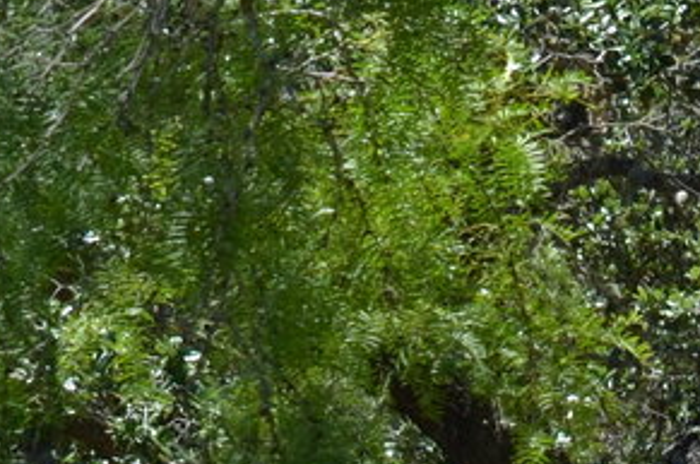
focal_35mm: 462
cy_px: 1279
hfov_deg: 4.5
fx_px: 8965
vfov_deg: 2.9
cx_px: 506
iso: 125
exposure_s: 1/250
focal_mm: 55
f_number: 8
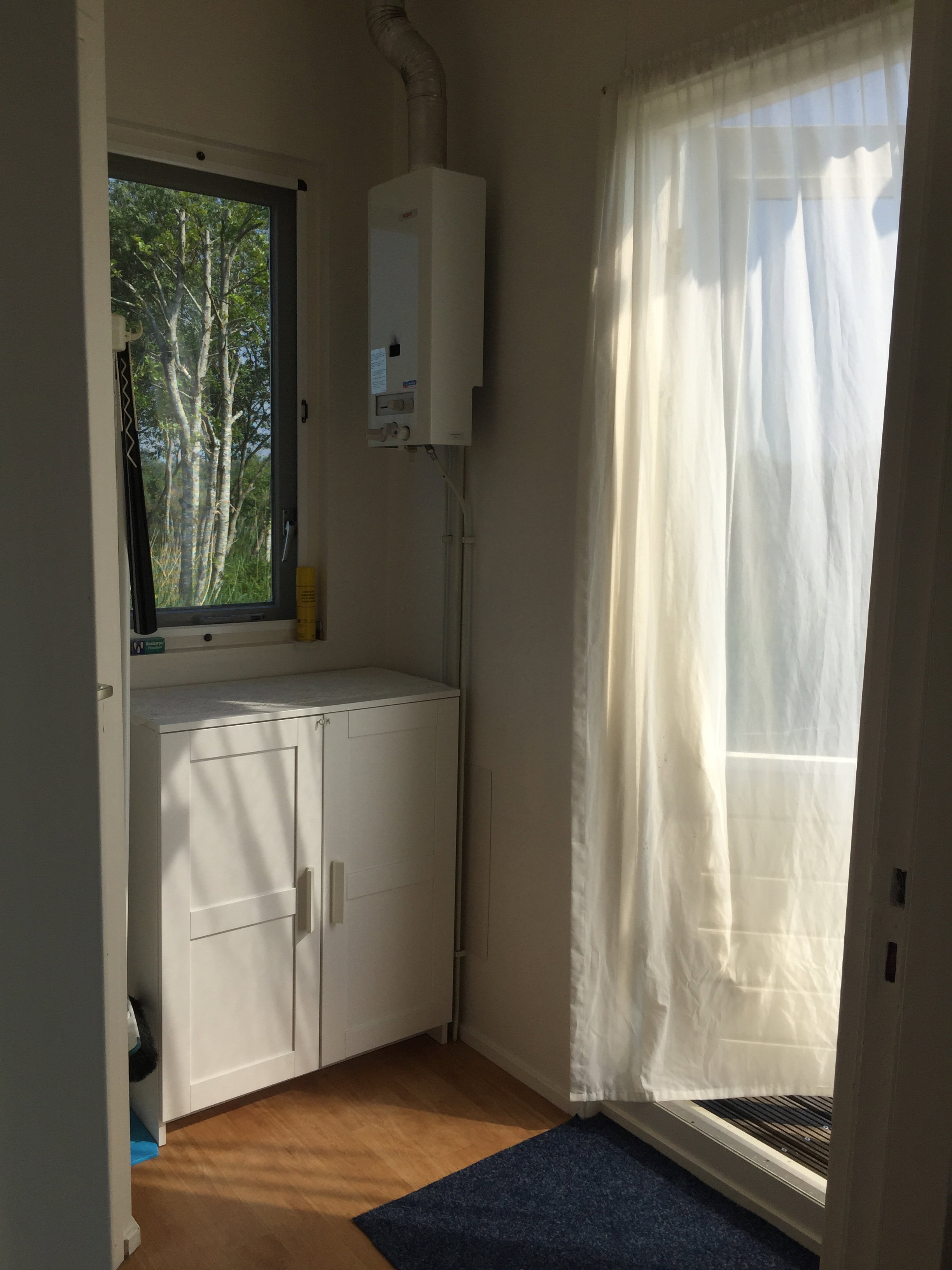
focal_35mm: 29
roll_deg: -2.0
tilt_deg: -8.9
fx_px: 1063
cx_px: 476
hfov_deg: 48.2
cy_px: 635
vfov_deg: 61.7
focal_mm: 4.15
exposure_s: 1/1522
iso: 32
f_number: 2.2
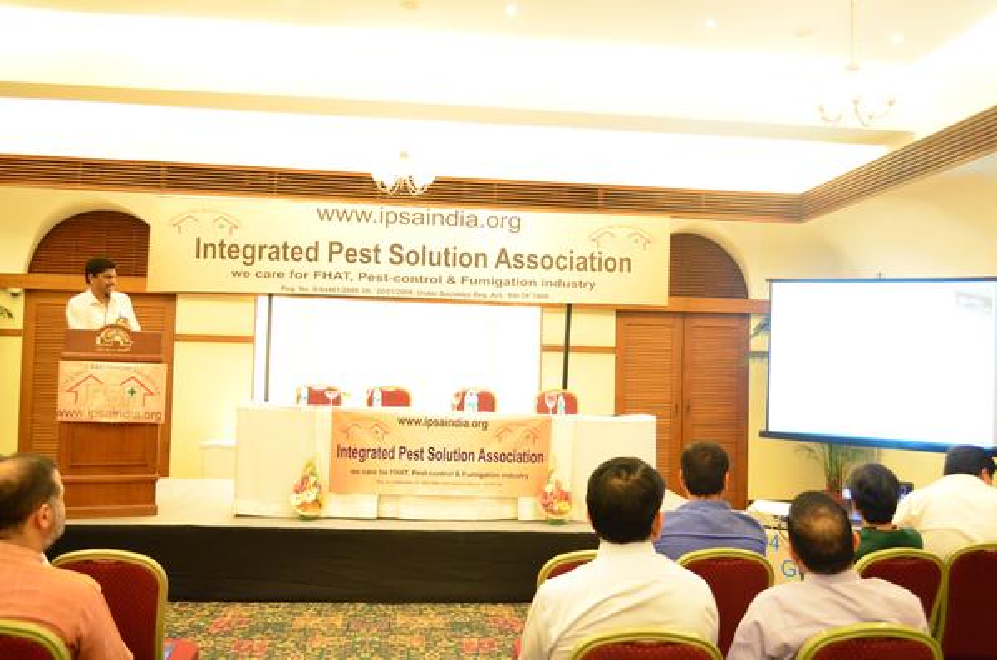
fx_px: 912
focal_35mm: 33
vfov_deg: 39.8
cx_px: 498
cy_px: 330
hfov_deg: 57.3
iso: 3200
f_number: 4
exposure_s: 1/50
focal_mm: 22
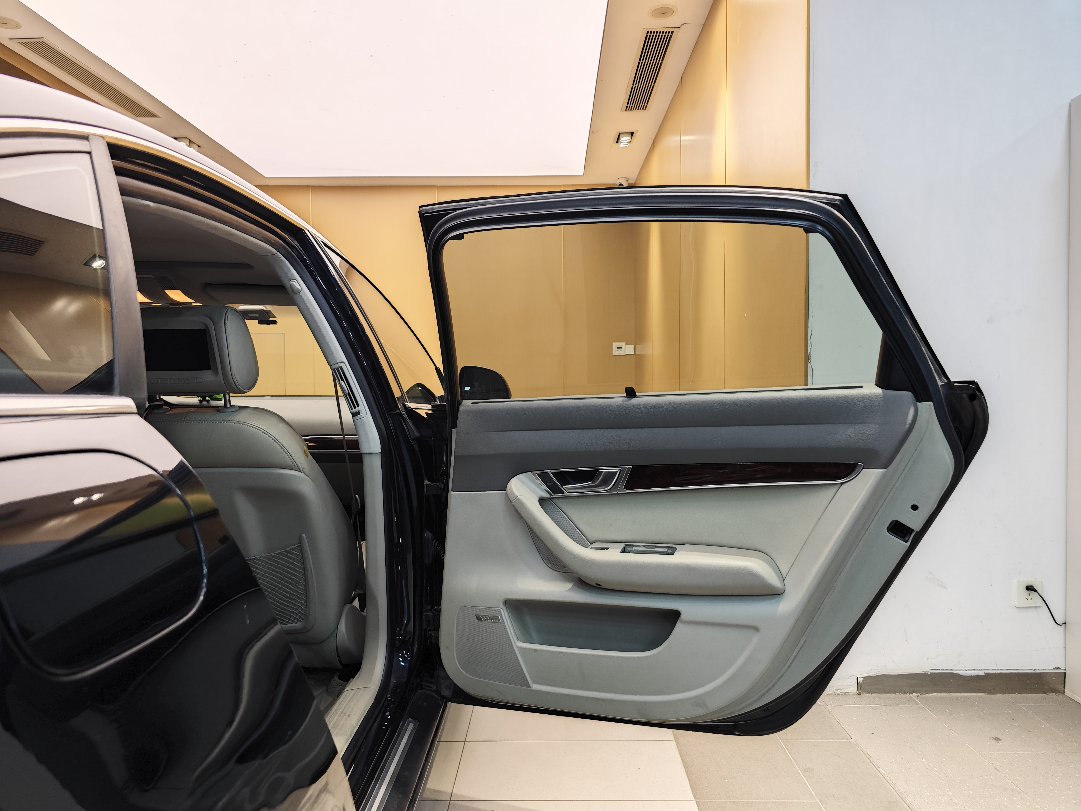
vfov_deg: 58.9
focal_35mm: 23
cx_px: 540
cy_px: 406
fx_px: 718
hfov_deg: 73.9
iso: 400
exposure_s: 1/56.5
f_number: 1.9
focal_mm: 8.7
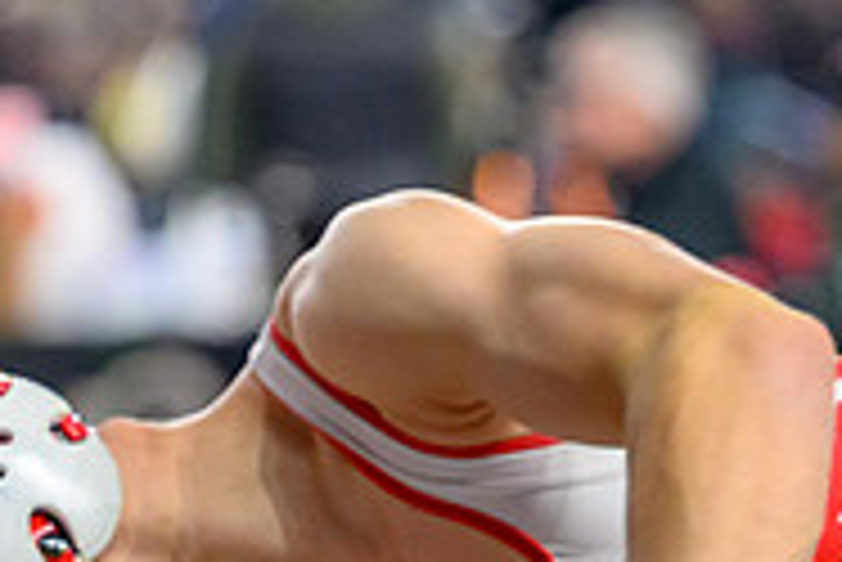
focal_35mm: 507
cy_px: 896
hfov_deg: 4.1
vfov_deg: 2.7
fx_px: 11867
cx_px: 265
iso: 3200
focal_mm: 120
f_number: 2.8
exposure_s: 1/1000
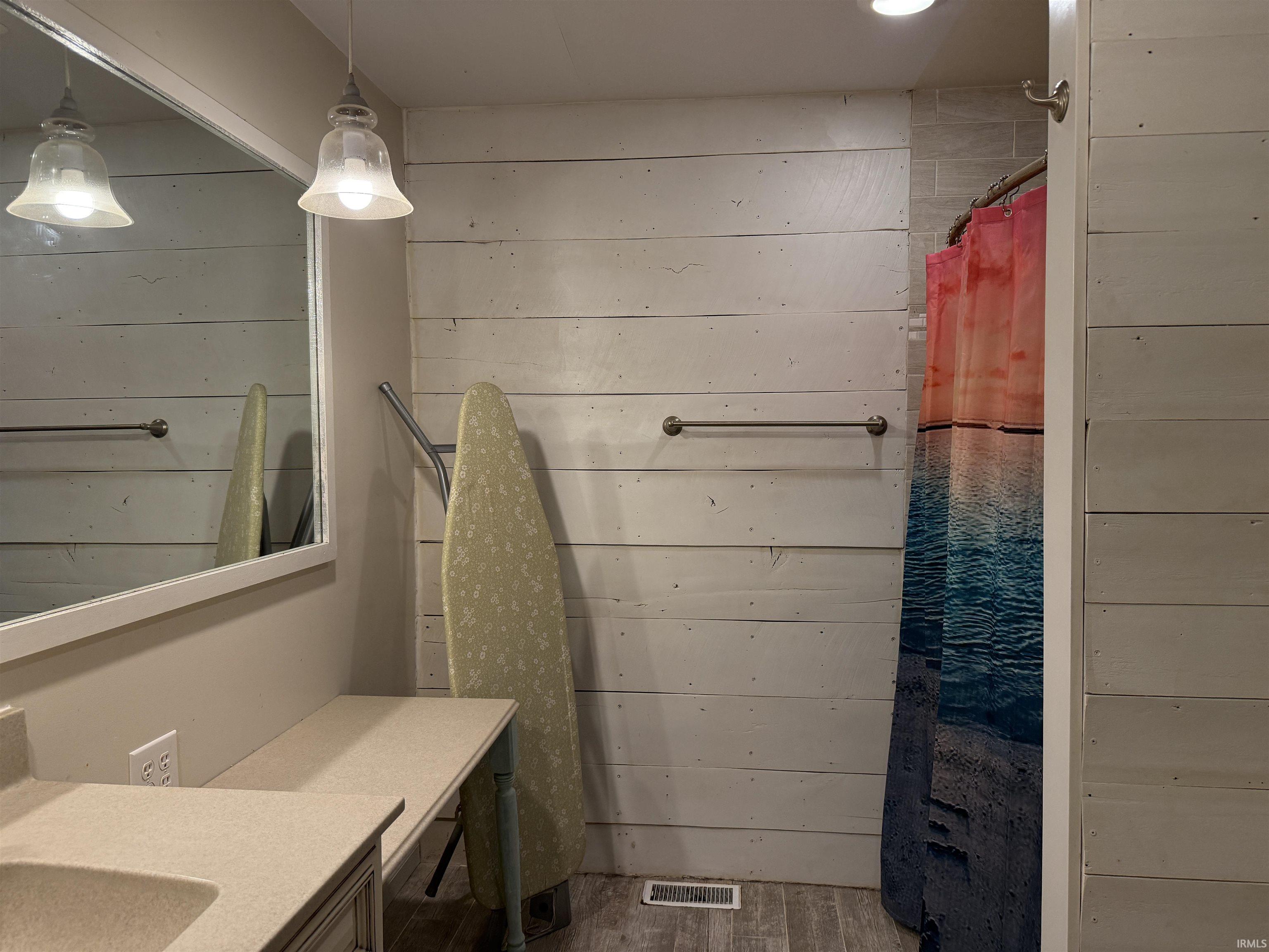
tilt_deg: -2.9
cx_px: 634
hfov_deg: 71.6
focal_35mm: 24
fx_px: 880
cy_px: 476
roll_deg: -0.2
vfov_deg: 56.8
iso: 200
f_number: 1.78
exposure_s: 1/228
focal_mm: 6.76
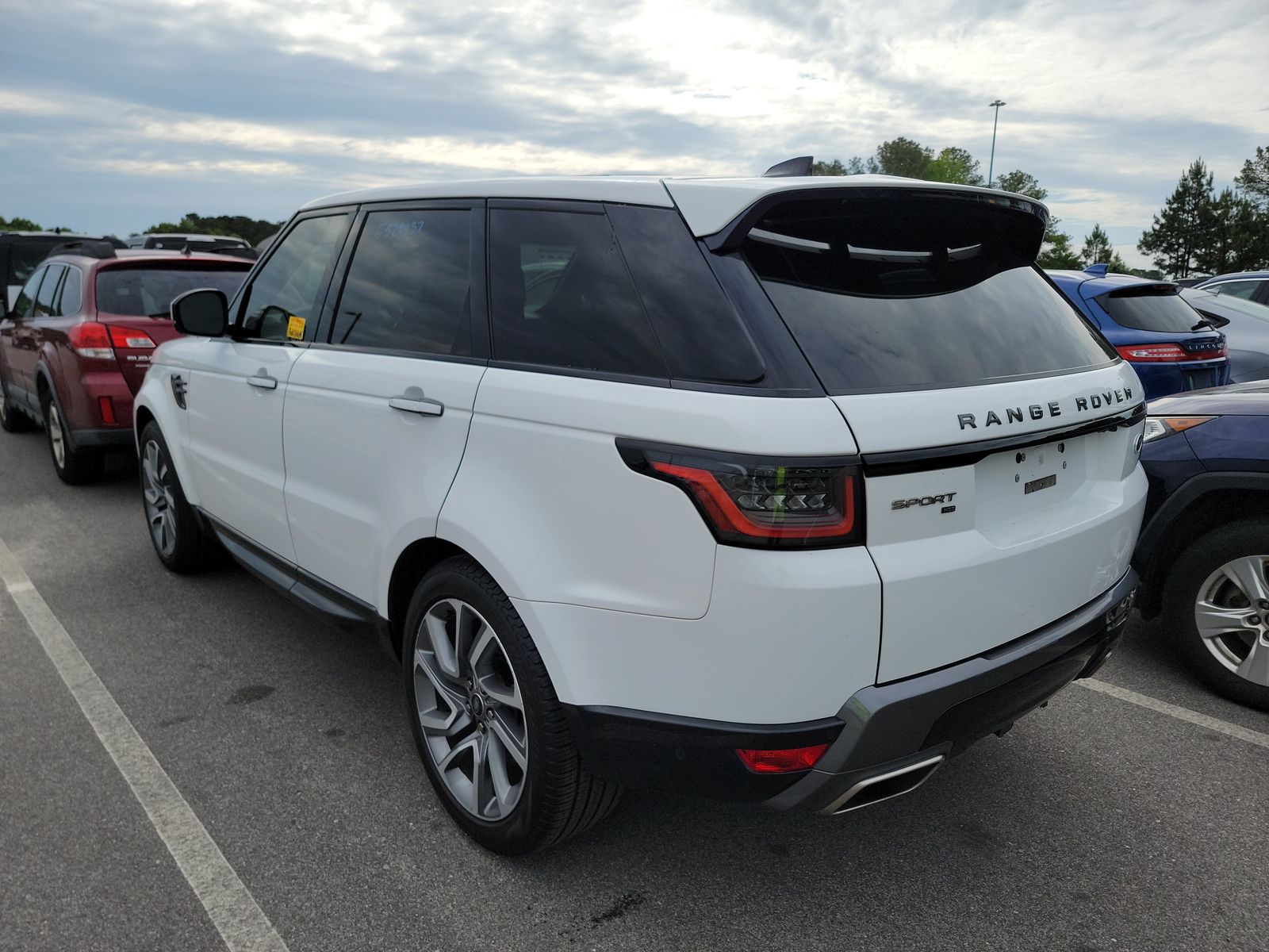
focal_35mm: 24
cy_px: 476
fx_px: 880
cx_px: 634
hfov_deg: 71.6
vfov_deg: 56.8
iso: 50
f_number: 1.8
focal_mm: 6.7
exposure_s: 1/983
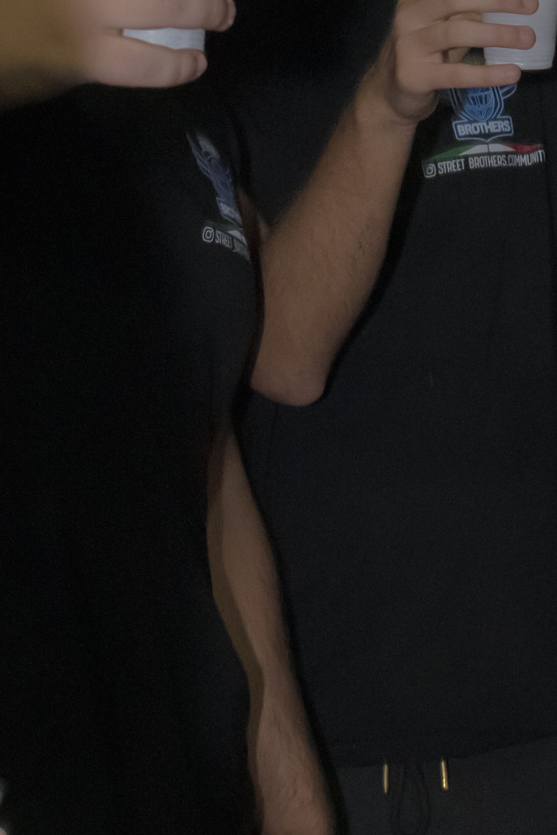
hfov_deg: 8.6
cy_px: -280
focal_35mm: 159
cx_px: 637
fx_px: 3688
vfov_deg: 12.5
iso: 1600
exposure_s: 1/200
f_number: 5.6
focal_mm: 32
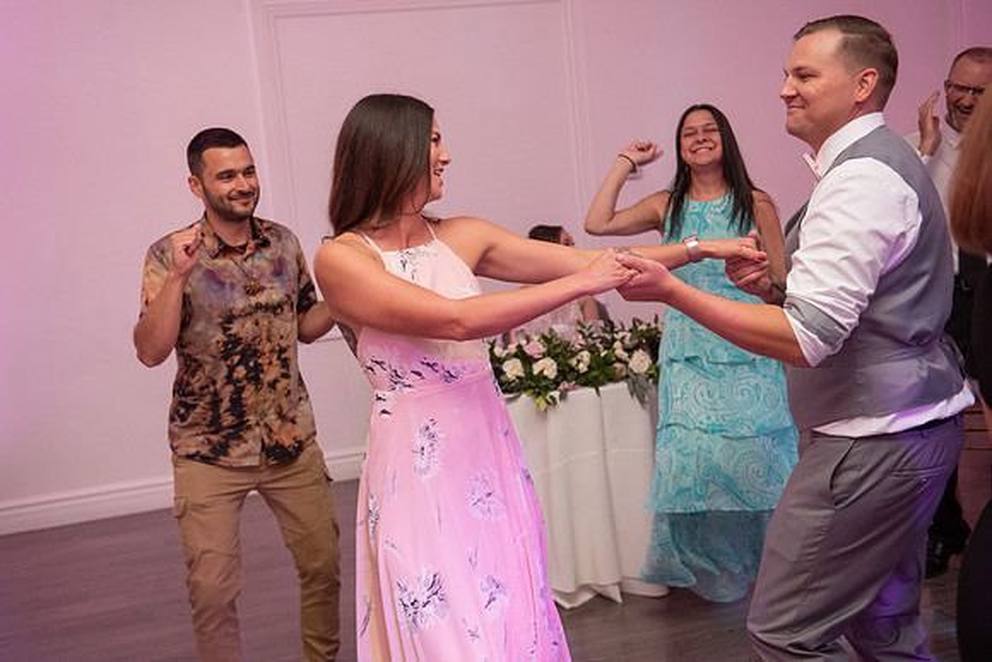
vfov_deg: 32.4
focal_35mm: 41
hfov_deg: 47.0
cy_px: 302
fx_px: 1138
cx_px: 453
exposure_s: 1/160
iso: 2500
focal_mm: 38
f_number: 3.2
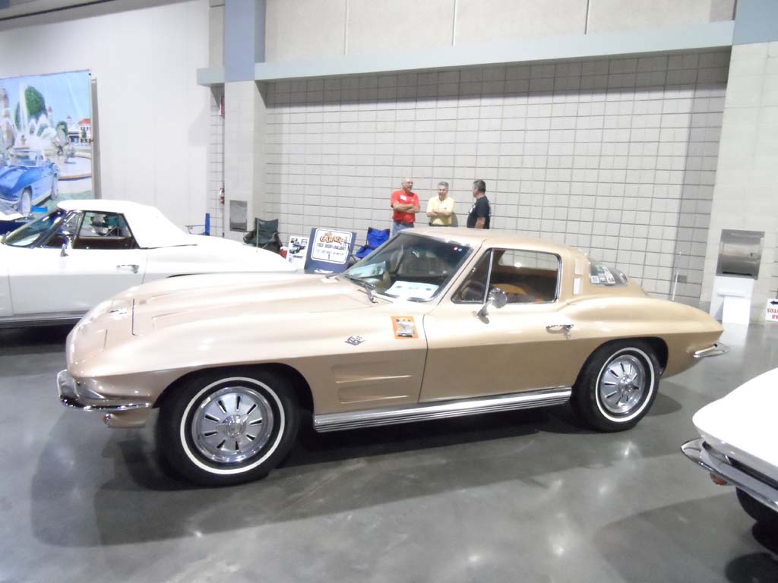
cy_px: 292
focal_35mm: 24
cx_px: 389
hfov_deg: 71.6
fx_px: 539
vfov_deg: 56.8
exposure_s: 1/30
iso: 800
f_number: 3.2
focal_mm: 4
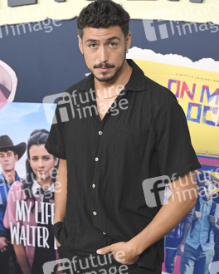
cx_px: 110
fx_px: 672
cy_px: 146
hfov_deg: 18.5
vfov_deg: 23.0
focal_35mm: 83
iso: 1250
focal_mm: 73
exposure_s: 1/250
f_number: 5.6
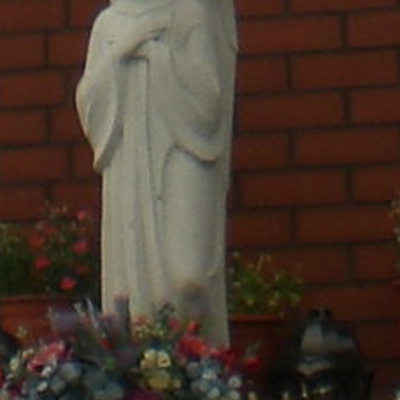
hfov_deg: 5.6
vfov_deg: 5.3
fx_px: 4105
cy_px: -764
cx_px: 247
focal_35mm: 314
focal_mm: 6.3
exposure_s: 1/320
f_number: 4.4
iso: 50
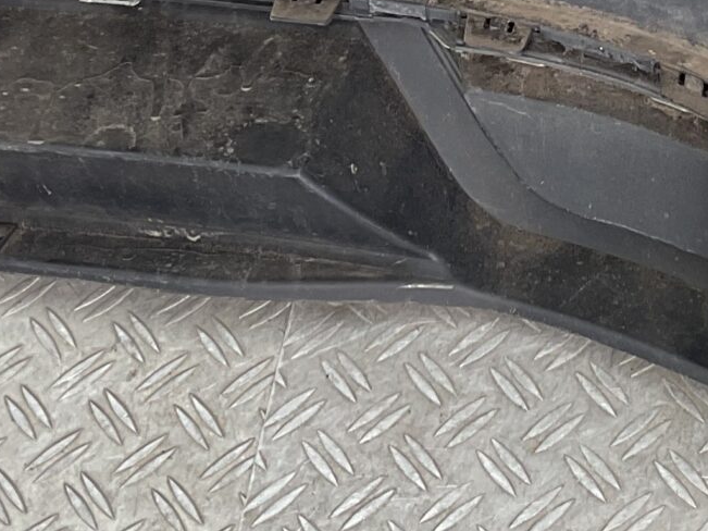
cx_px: 613
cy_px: -182
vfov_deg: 12.5
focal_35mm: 114
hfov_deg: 17.1
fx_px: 2331
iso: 16
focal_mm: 3
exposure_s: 1/105
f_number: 1.8
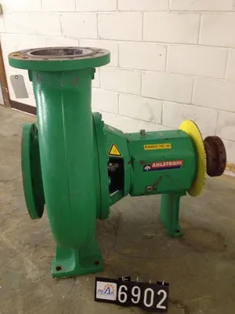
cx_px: 118
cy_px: 157
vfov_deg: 52.6
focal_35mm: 35
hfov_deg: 40.7
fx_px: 317
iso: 320
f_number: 2.4
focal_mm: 4.28
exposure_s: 1/20
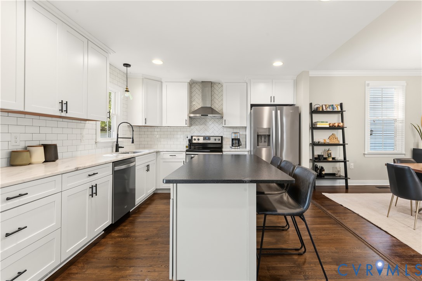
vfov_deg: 73.7
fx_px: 187
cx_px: 211
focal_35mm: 16
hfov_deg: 96.8
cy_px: 140
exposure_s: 1/4
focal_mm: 16
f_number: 9
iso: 1250
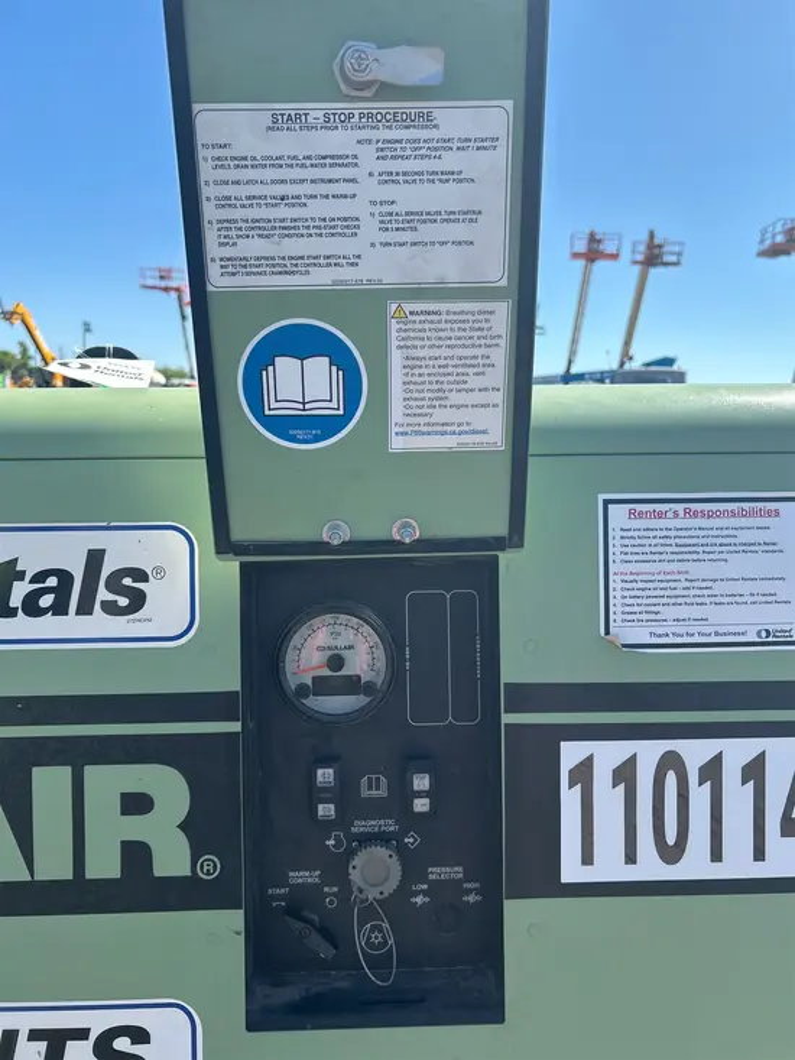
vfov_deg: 67.3
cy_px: 530
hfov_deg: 53.1
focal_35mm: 26
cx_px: 398
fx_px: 796
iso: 50
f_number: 1.5
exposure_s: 1/2513
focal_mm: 5.7
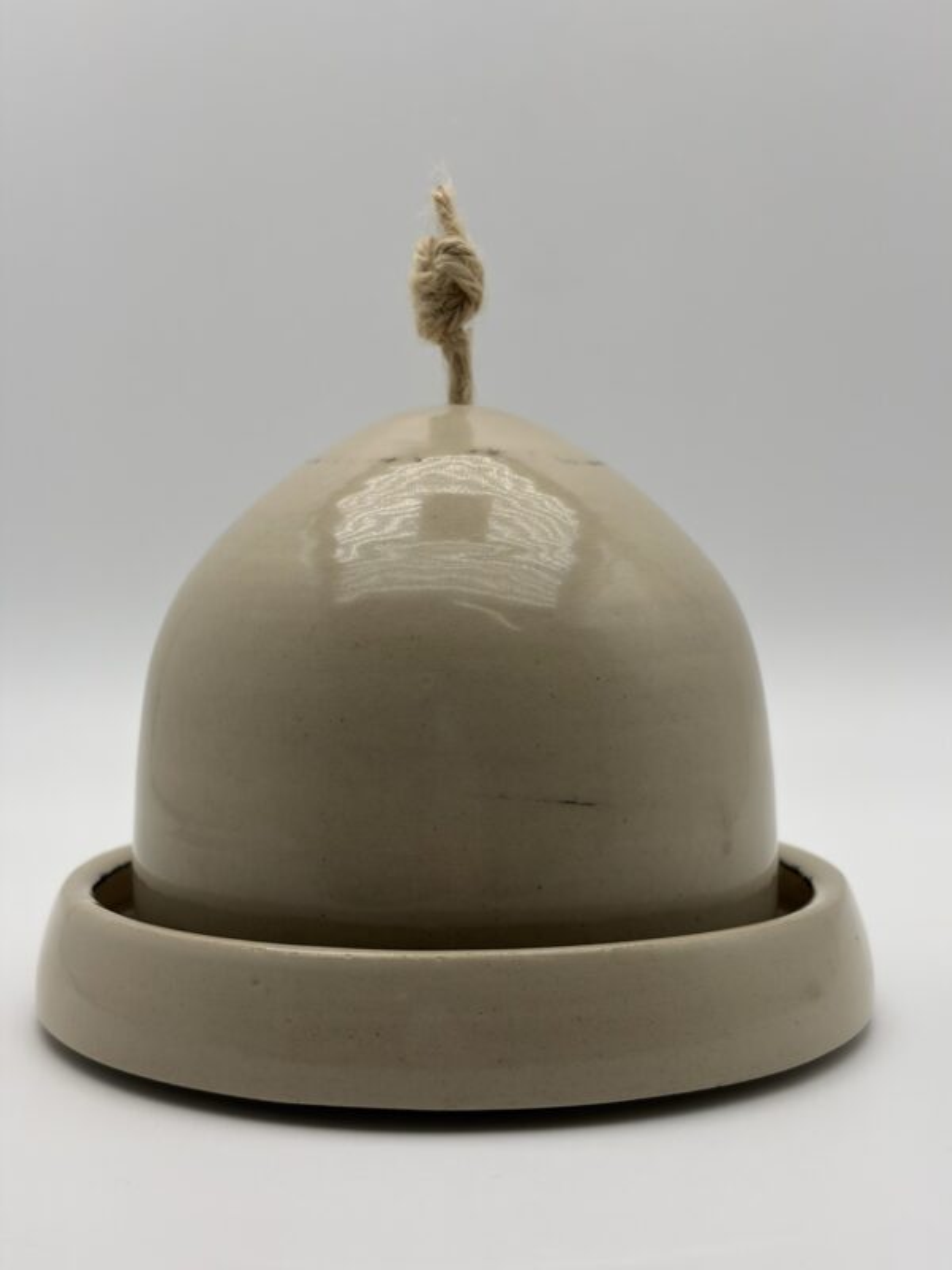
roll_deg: -0.1
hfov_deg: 28.0
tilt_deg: -4.5
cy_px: 635
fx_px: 1907
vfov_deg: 36.8
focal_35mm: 52
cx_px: 476
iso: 32
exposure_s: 1/1754
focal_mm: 5.96
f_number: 1.6
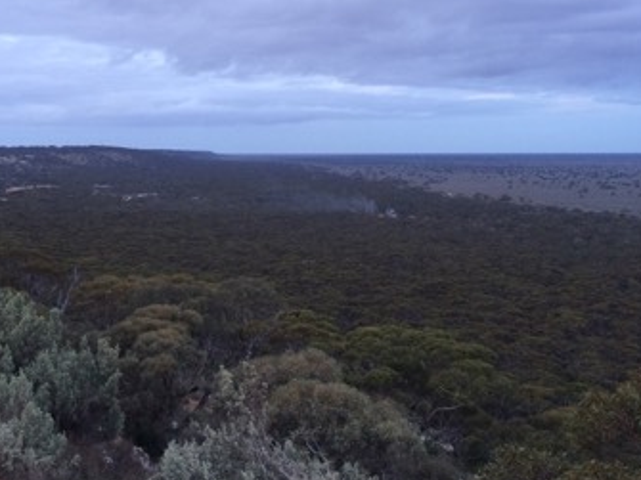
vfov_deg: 32.0
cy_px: 172
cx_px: 277
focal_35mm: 45
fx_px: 833
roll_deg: +1.4
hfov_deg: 42.0
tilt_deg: -0.8
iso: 64
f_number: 2.2
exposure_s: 1/30
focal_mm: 4.15
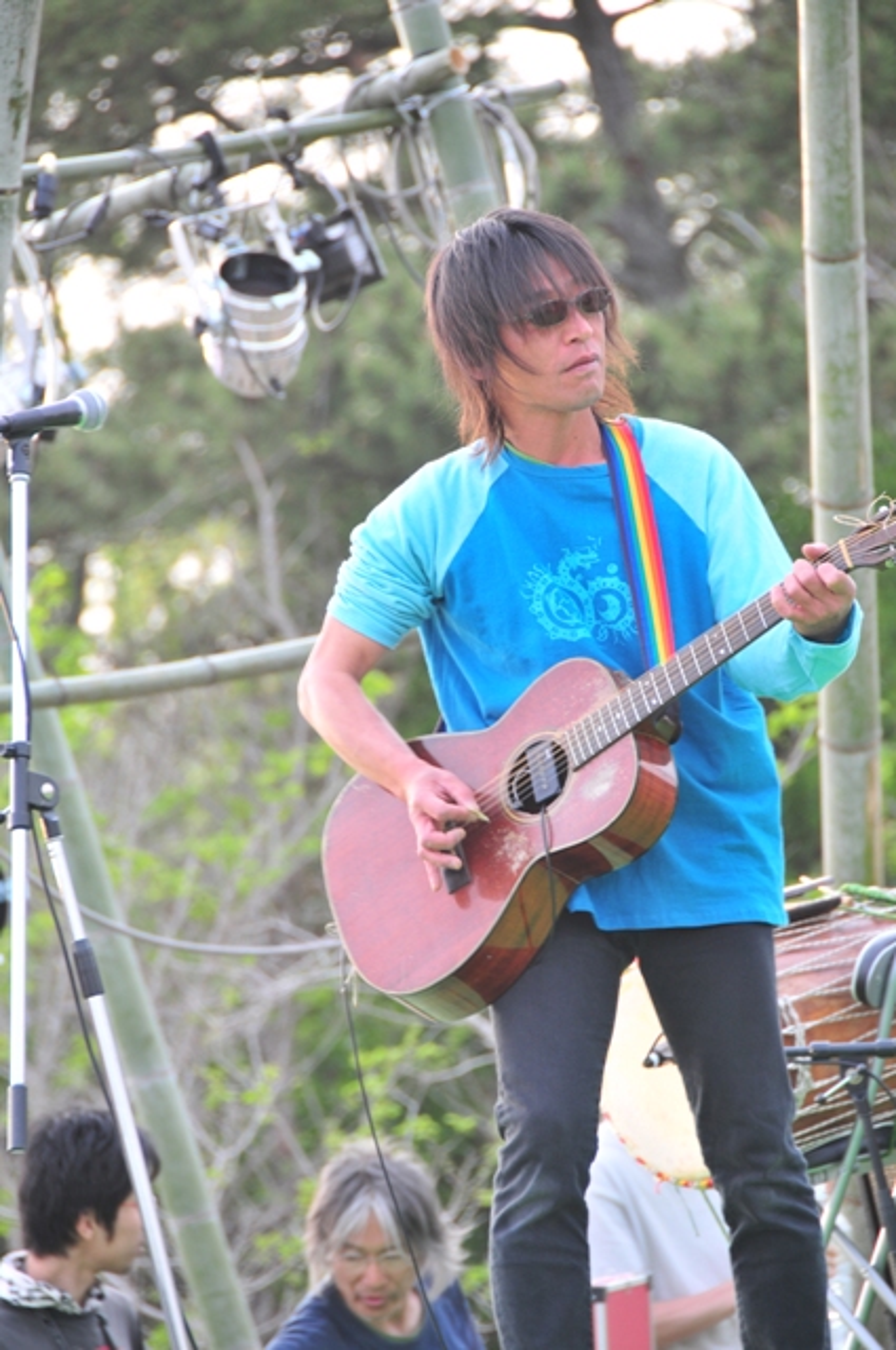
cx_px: 448
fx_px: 11230
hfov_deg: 4.6
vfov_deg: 6.9
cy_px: 675
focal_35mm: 300
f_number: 5.6
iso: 200
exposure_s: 1/60
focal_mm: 200
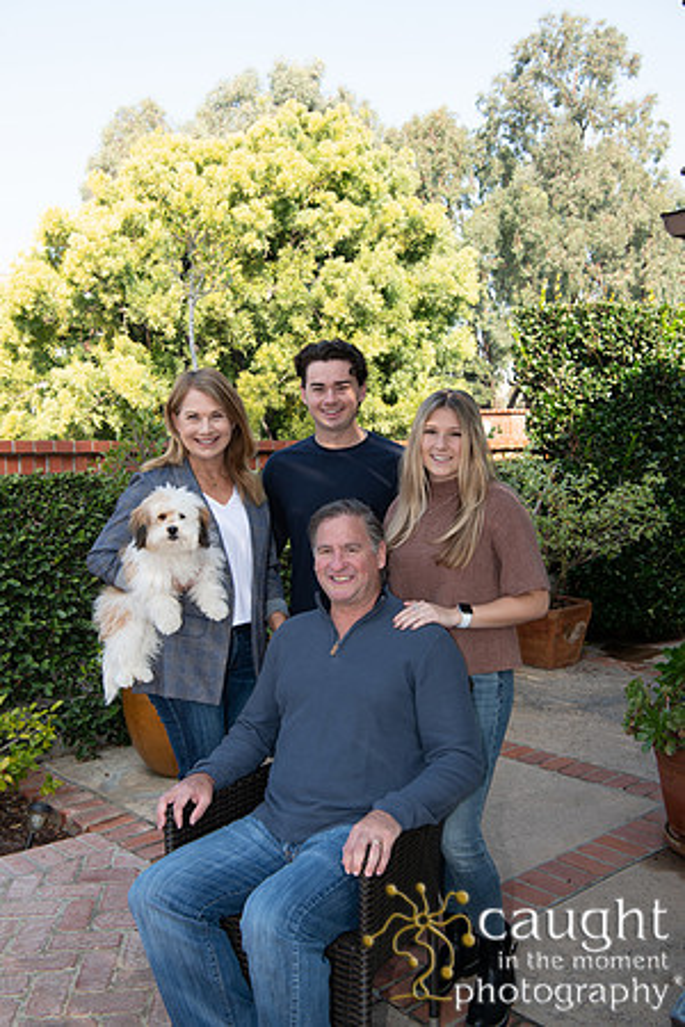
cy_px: 514
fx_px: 1027
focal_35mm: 36
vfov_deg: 53.1
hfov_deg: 36.9
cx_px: 342
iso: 250
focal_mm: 36
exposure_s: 1/160
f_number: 8
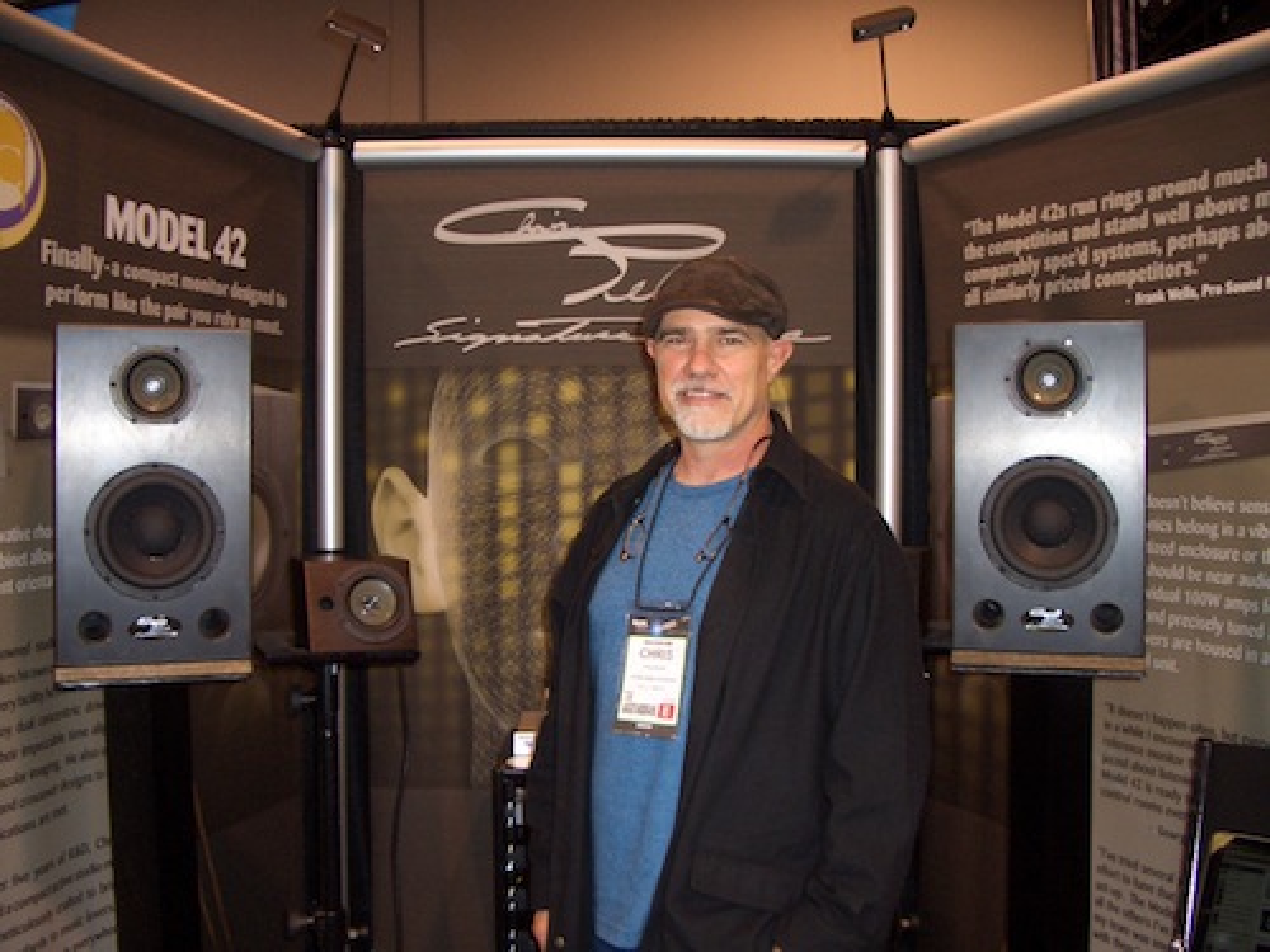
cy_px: 476
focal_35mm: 35
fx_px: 1284
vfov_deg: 40.7
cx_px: 635
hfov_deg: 52.6
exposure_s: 1/60
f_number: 2.6
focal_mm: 5.8
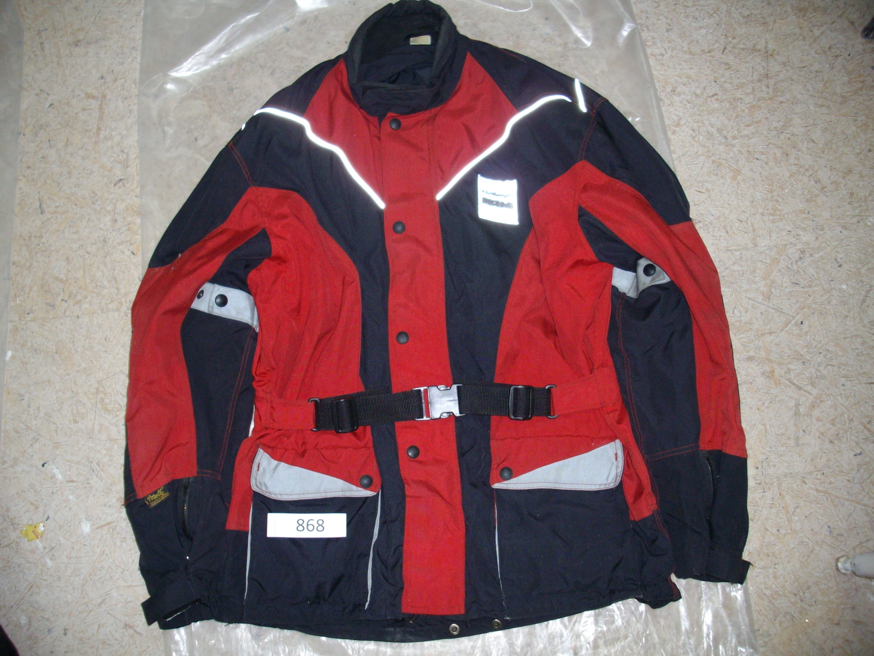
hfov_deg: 50.1
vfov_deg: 38.7
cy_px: 328
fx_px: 934
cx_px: 437
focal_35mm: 37
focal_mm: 6.2
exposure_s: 1/50
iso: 160
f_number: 2.8
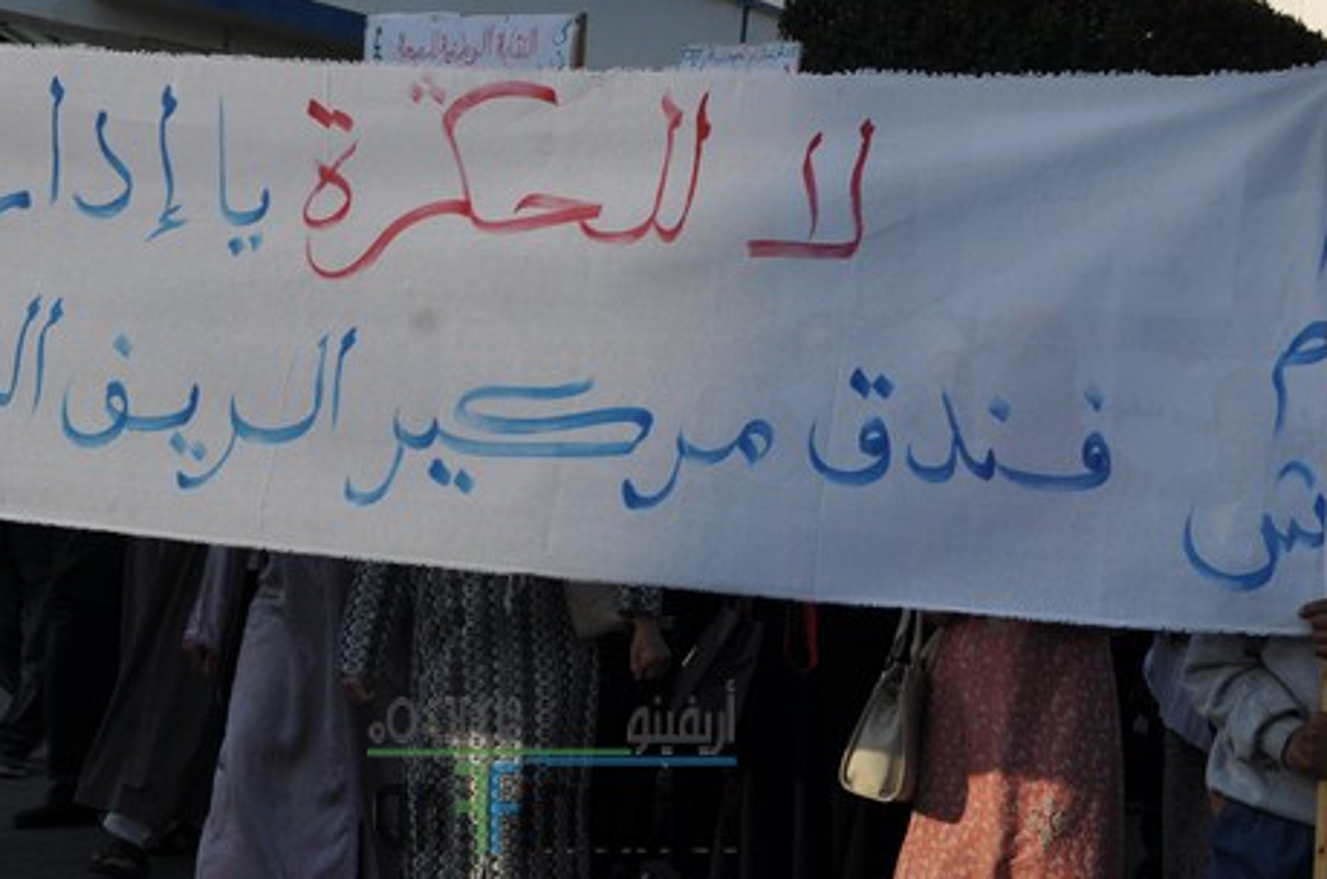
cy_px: 311
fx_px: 2465
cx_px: 552
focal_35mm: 67
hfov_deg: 30.1
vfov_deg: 20.2
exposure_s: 1/320
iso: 200
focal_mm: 32
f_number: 9
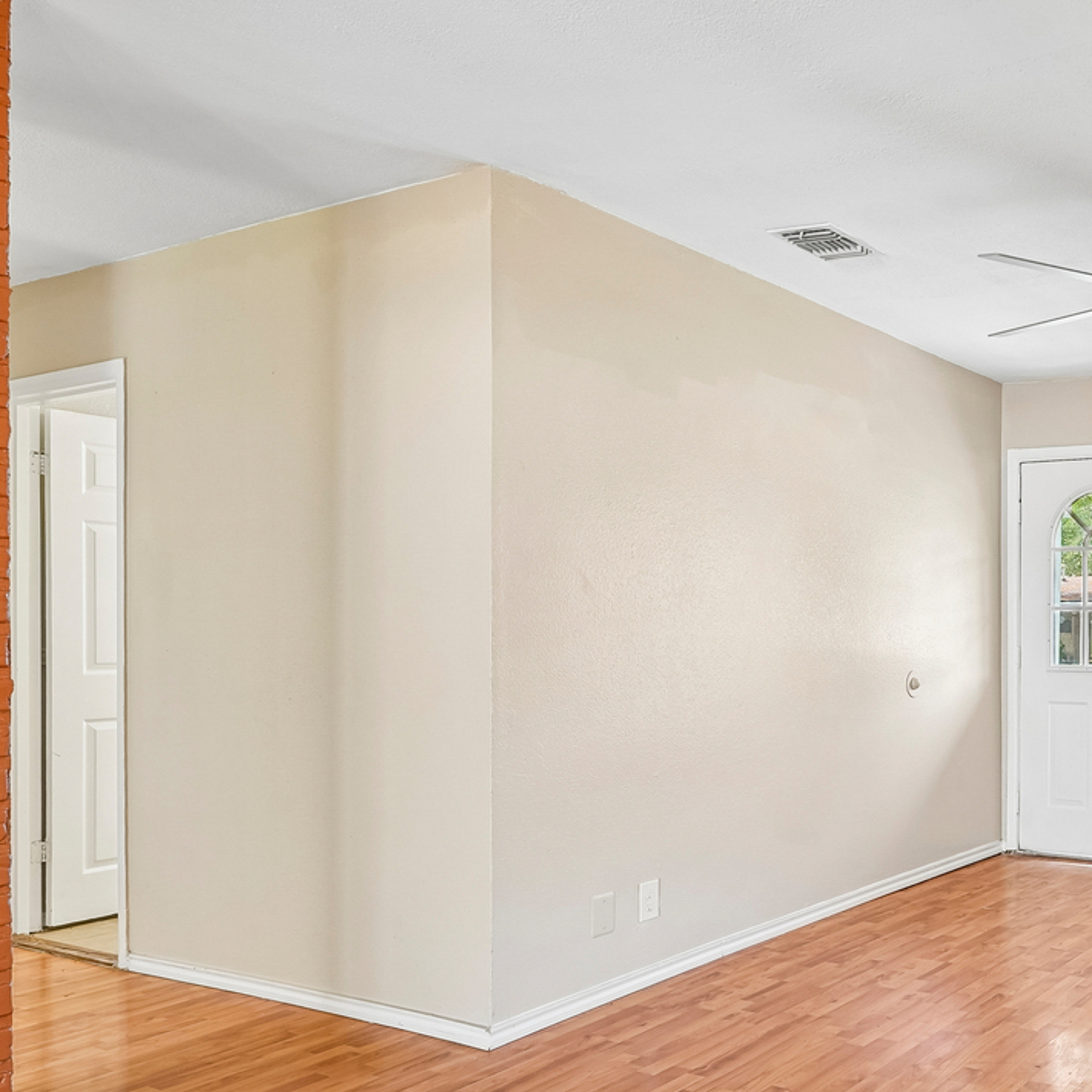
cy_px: 625
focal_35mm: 31
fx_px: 1106
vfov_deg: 52.3
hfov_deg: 45.2
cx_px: 1069
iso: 400
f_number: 8
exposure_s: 1/15
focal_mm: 16
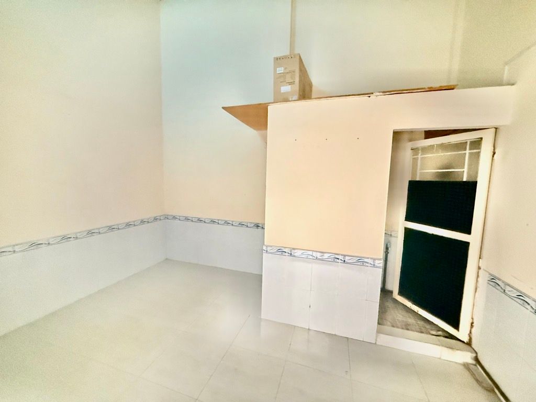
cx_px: 268
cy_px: 201
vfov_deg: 85.7
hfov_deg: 102.1
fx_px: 217
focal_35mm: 14
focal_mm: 2.22
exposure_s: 1/20
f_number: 2.2
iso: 2500
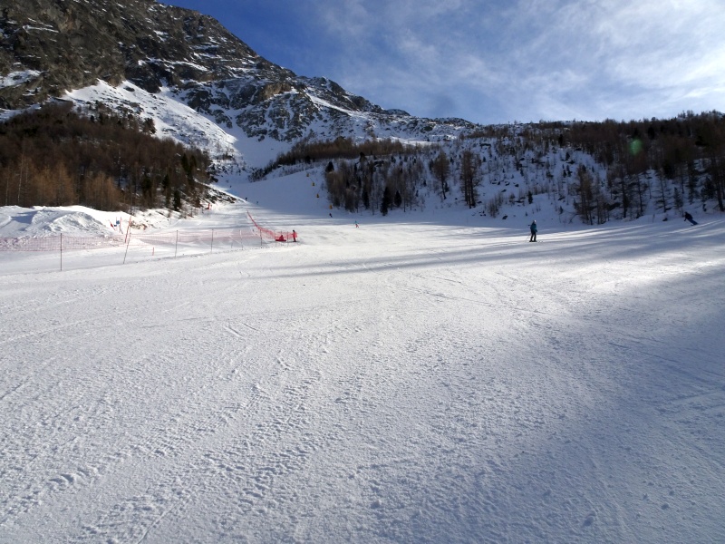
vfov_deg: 56.8
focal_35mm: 24
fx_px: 503
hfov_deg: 71.6
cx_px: 362
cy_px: 272
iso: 80
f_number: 4.5
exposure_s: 1/2000
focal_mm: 4.1
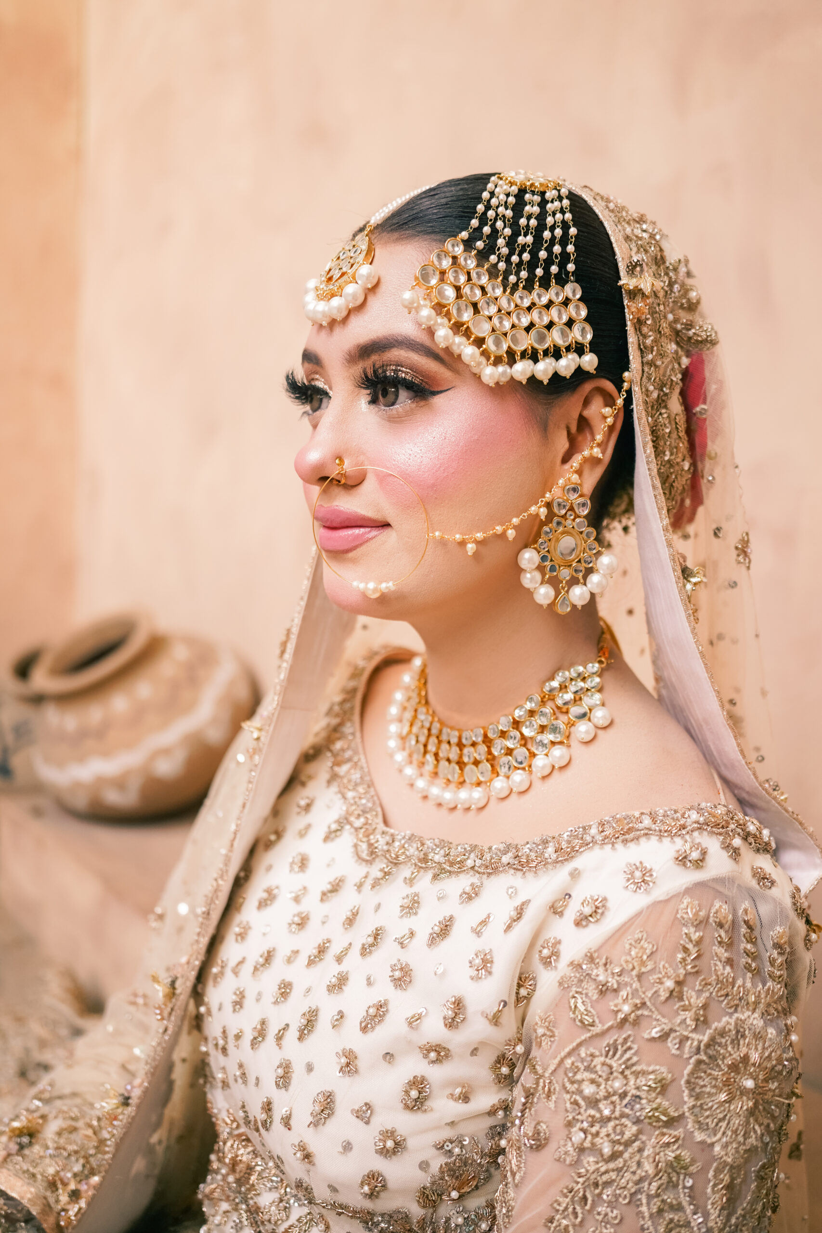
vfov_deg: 54.4
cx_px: 411
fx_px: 1198
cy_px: 616
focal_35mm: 35
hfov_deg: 37.9
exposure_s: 1/400
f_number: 2.8
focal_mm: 35
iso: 1000
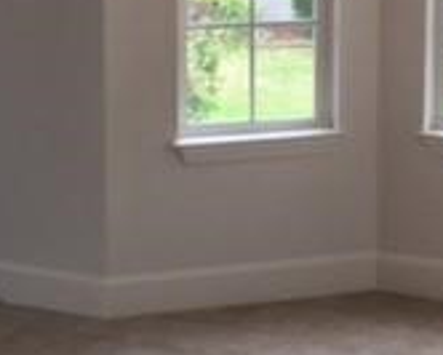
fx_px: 1430
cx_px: 270
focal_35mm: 109
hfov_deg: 17.6
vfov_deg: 14.1
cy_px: 88
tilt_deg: -8.1
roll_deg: +0.4
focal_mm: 4.15
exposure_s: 1/120
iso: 40
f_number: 2.2
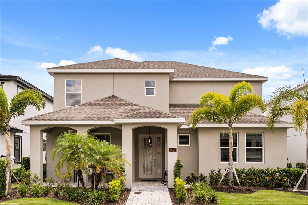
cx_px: 154
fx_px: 299
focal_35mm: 35
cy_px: 102
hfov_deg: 54.4
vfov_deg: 37.8
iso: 500
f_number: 5.6
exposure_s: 1/1600
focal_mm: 35
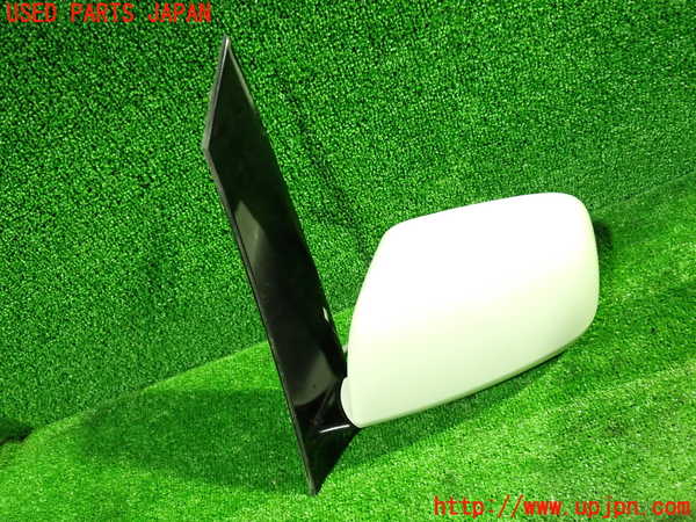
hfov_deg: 60.0
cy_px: 261
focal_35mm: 30
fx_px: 603
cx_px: 348
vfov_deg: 46.8
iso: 800
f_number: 2.3
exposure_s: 1/25
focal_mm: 5.4
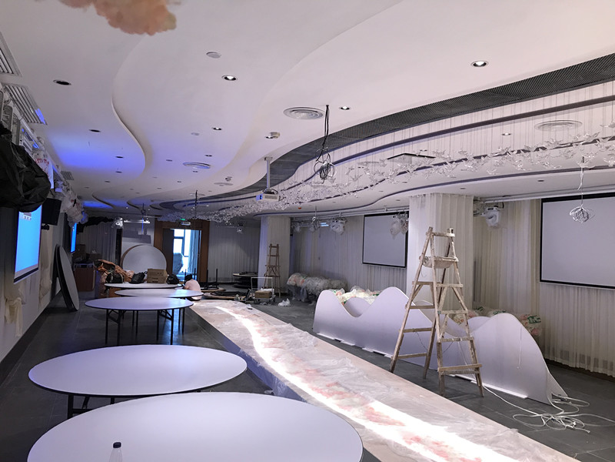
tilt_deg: +2.2
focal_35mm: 28
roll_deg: -3.4
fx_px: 497
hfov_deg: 63.4
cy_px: 231
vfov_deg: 49.7
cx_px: 308
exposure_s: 1/25
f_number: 1.8
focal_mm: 3.99
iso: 32
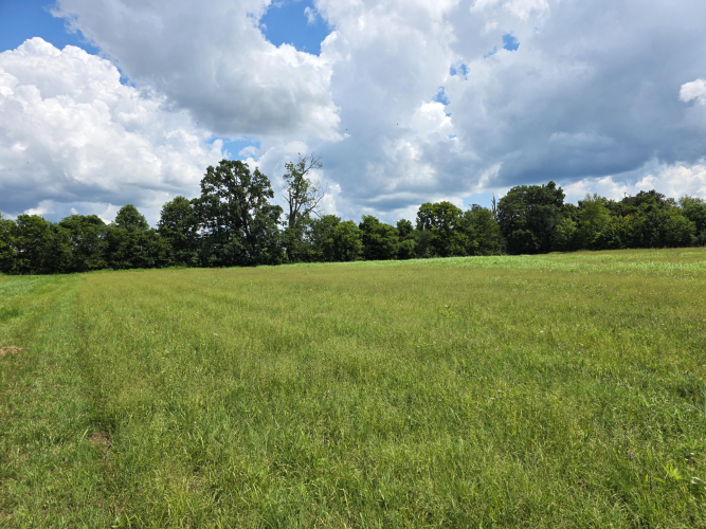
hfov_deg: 73.9
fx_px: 469
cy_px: 264
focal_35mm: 23
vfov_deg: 58.9
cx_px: 353
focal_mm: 6.3
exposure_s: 1/6574
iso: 80
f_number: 1.7
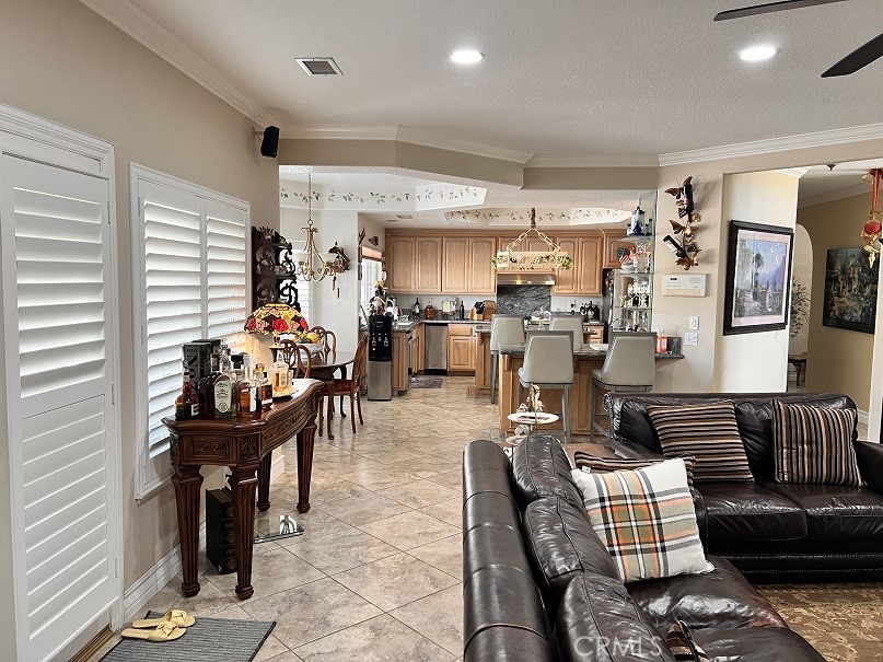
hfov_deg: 67.3
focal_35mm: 26
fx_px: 663
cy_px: 331
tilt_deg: -5.3
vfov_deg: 53.1
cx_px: 442
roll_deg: -0.6
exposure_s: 1/60
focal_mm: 5.7
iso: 100
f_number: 1.5
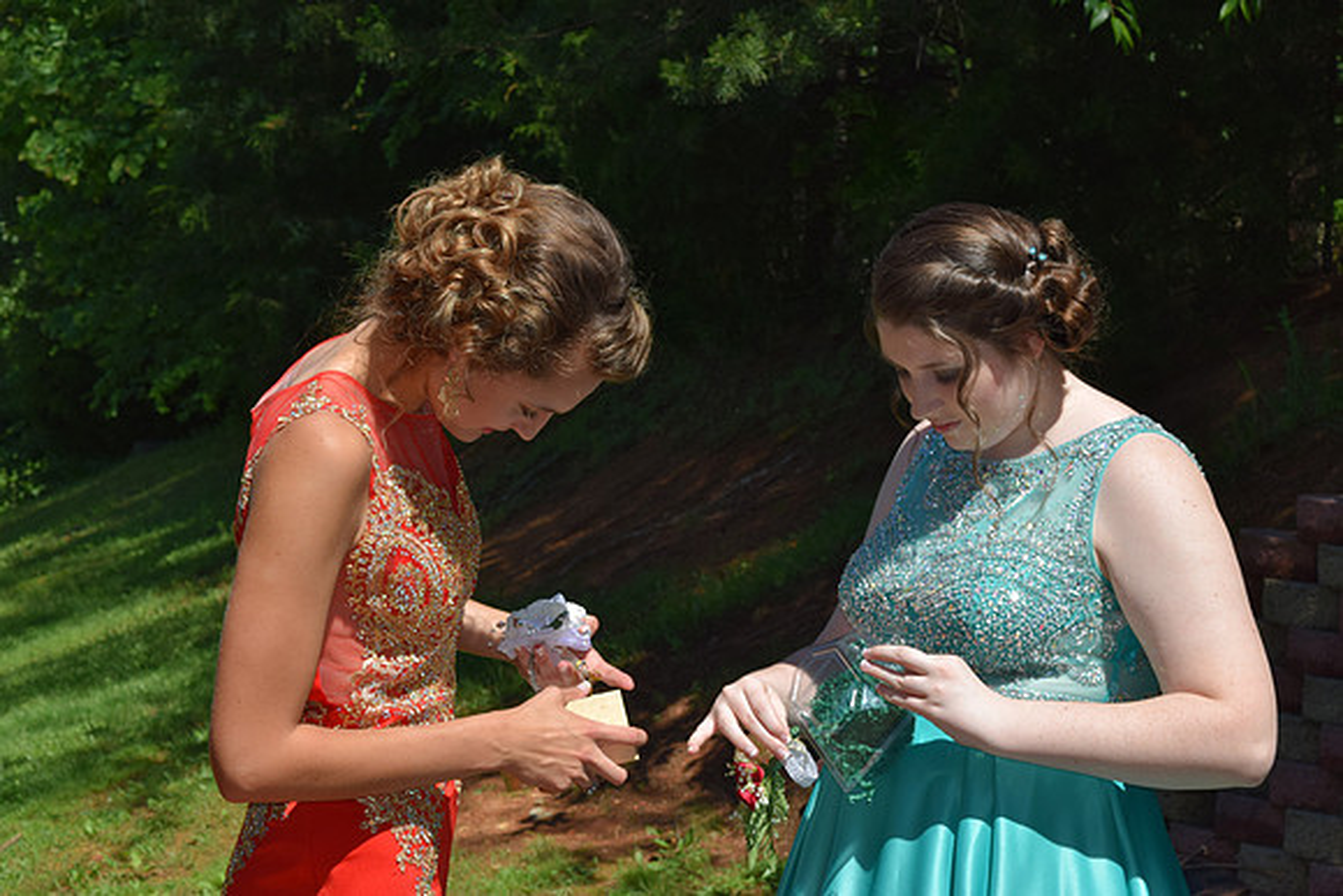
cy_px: 448
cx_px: 672
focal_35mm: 82
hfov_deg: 24.6
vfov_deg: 16.6
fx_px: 3078
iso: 100
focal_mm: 55
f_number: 10
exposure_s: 1/200
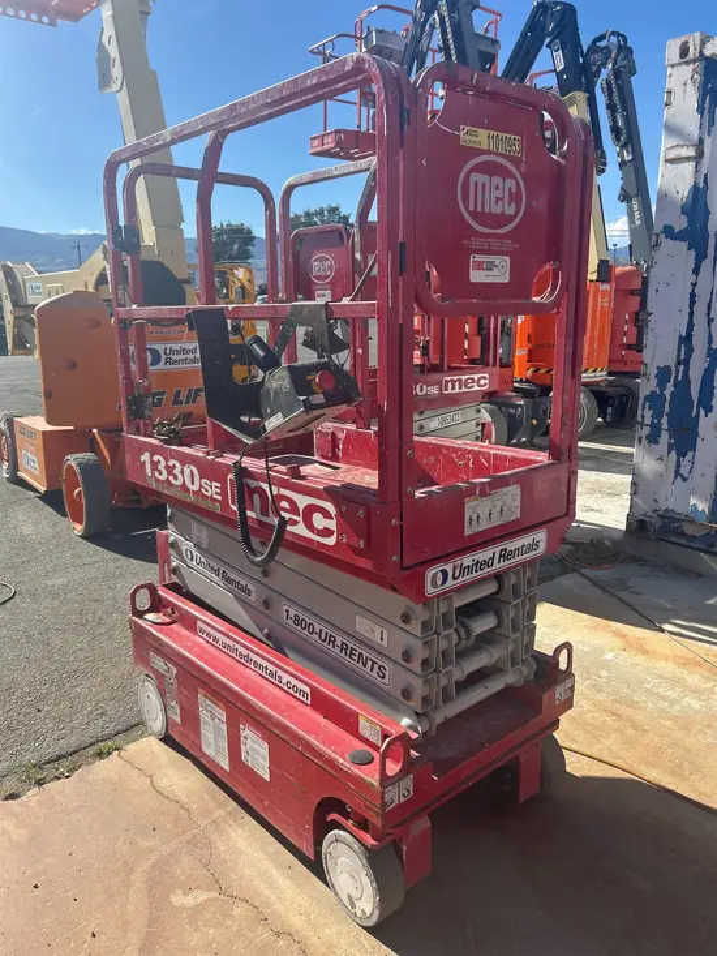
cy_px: 478
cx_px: 358
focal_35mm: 26
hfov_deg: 53.1
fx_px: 718
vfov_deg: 67.3
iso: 50
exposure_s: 1/2762
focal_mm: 5.7
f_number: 1.5
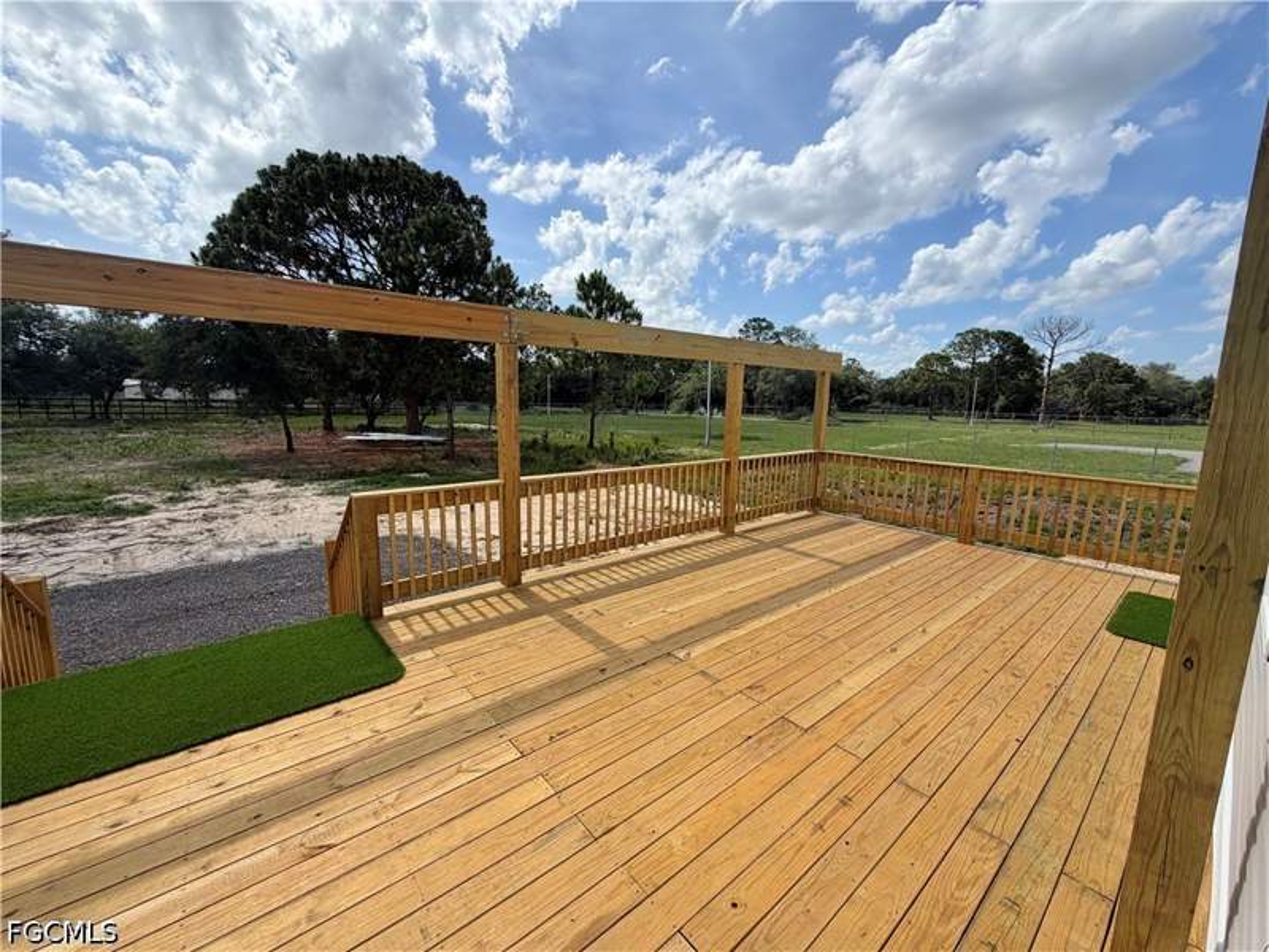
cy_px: 476
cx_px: 634
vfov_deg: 85.7
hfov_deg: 102.1
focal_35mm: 14
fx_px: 513
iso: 20
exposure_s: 1/970
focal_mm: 2.22
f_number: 2.2
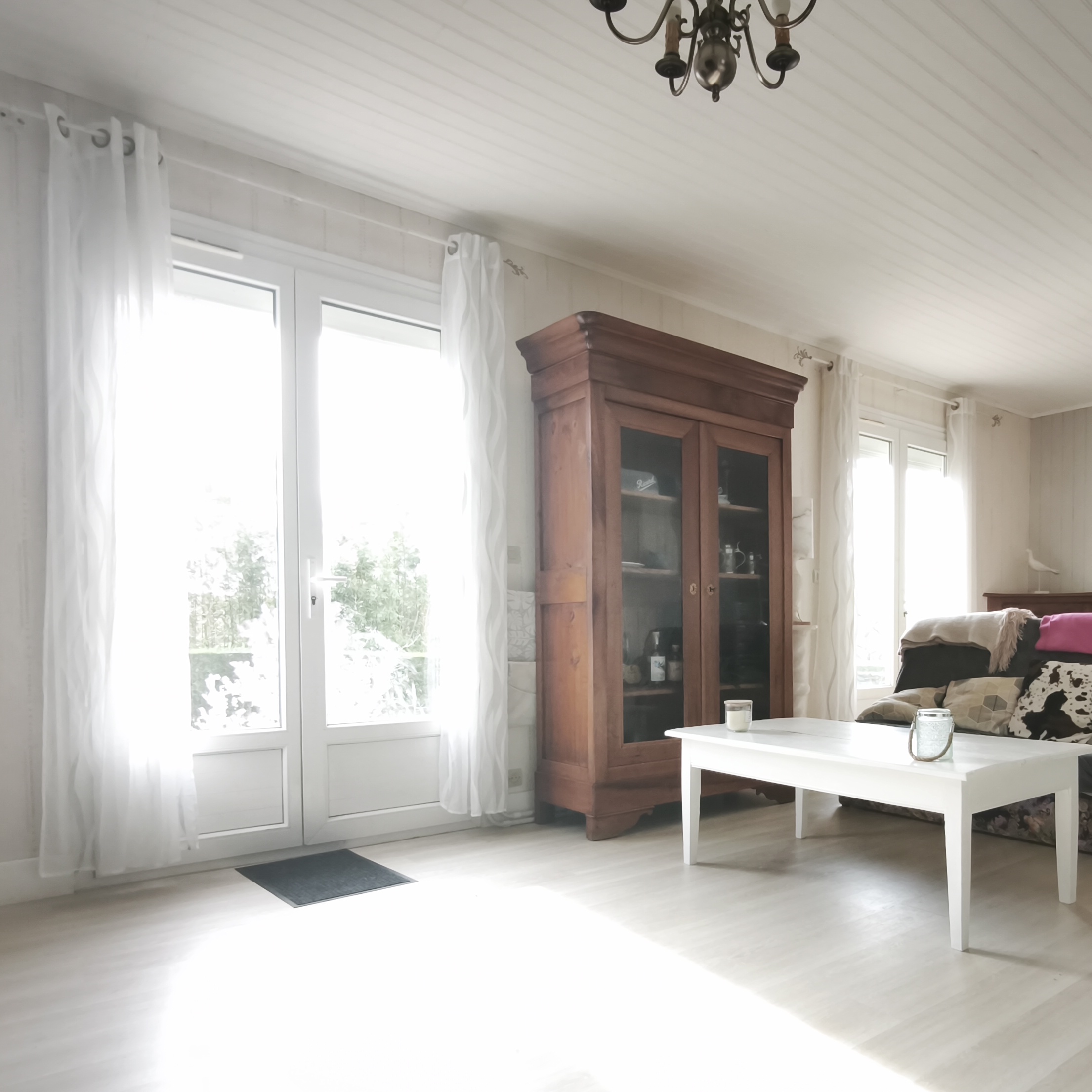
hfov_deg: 63.9
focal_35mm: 24
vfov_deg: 64.4
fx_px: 857
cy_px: 662
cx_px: 700
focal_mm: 1.91
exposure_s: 1/160
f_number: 2.2
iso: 320
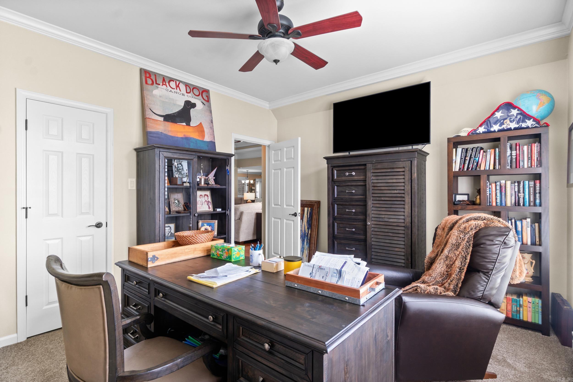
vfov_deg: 72.0
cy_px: 191
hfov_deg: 95.0
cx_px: 286
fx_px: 263
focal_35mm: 16
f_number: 9
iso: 250
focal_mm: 11
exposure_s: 1/2.5
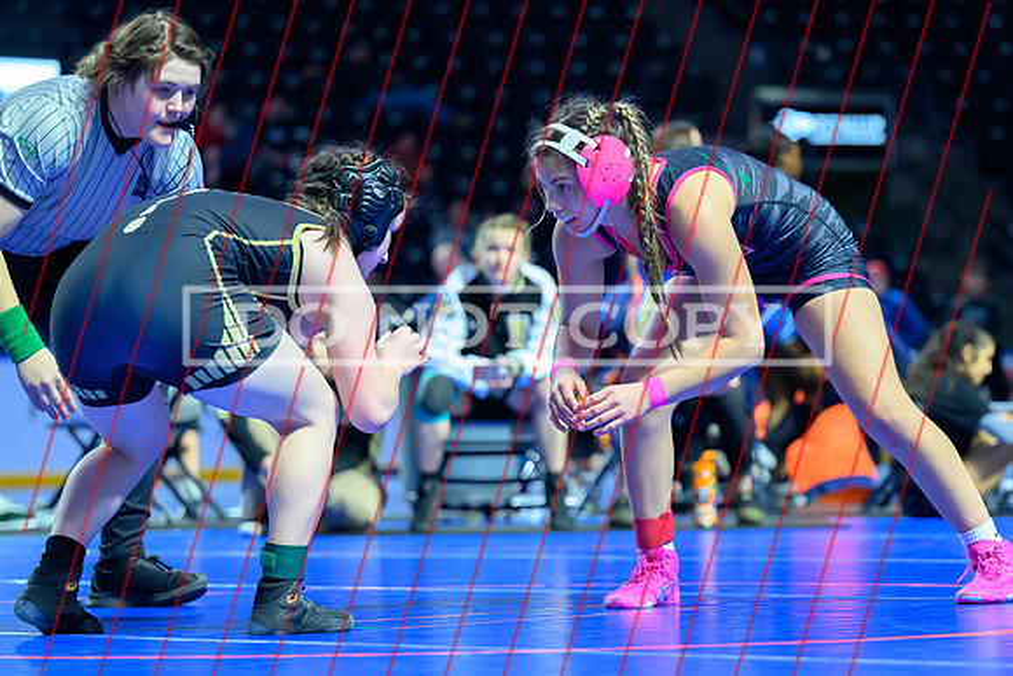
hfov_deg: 14.1
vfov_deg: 9.5
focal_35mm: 145
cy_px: 415
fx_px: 4087
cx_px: 616
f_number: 2.8
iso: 4000
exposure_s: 1/640
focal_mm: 105
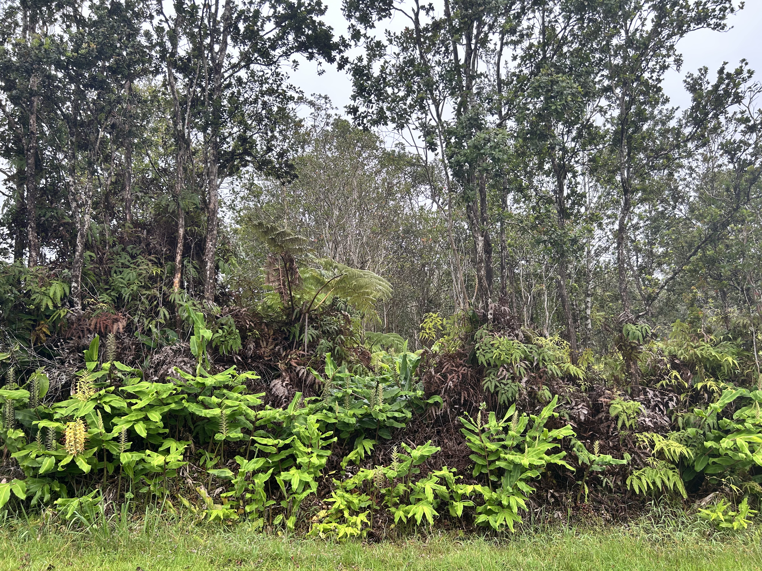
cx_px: 381
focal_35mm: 26
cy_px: 286
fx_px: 572
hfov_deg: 67.3
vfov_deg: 53.1
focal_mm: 5.7
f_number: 1.5
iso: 50
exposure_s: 1/859
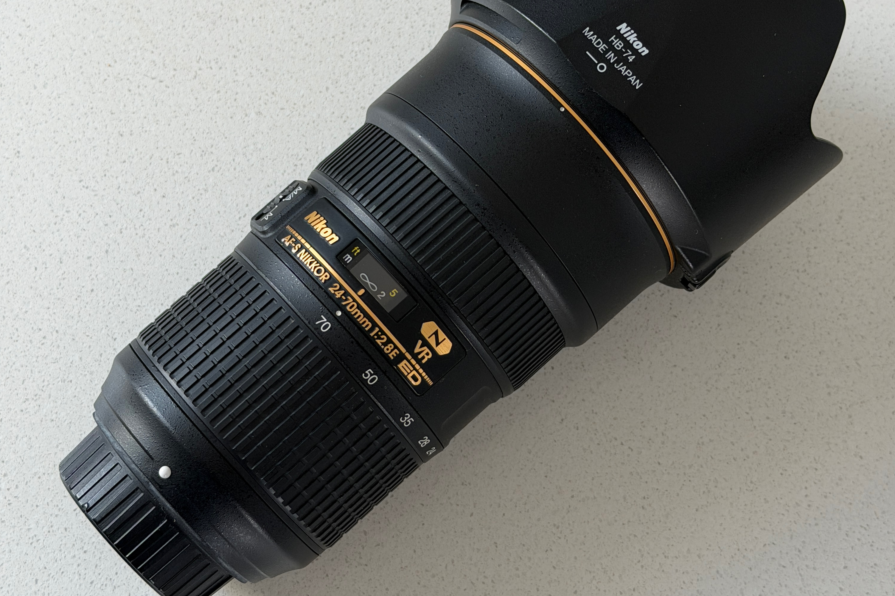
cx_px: 447
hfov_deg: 30.1
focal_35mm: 67
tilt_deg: -75.0
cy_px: 275
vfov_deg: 20.3
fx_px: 1666
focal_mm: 6.76
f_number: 1.78
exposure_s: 1/94
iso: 100
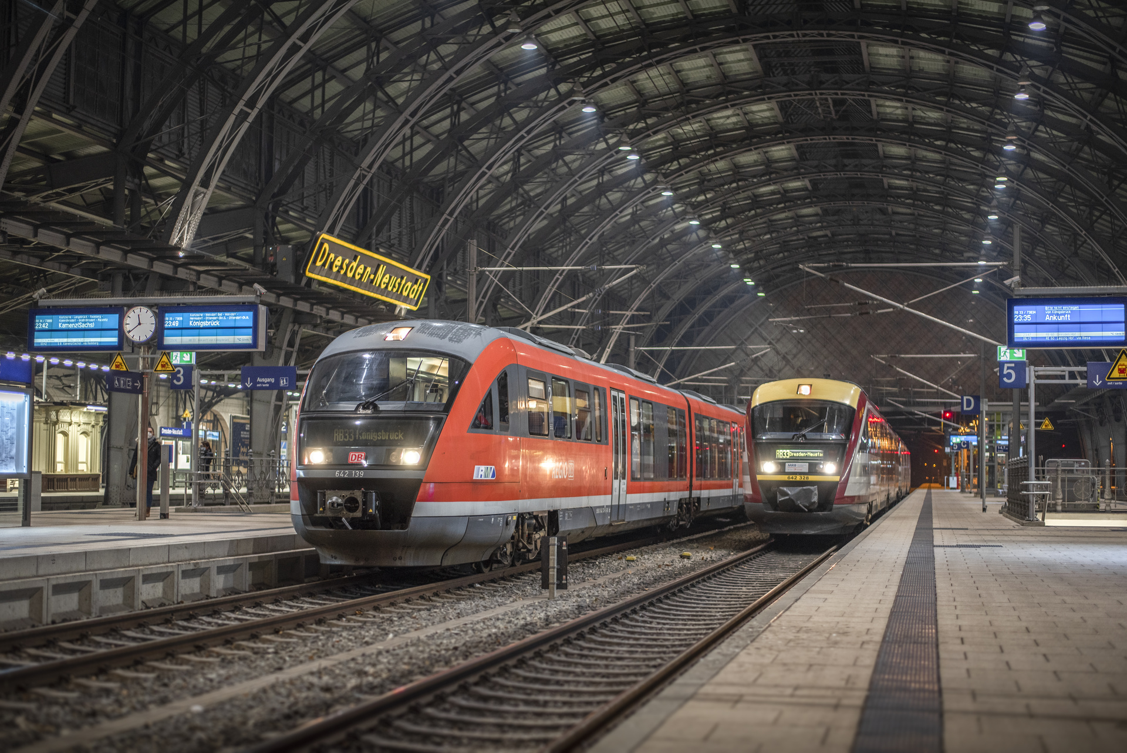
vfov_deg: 27.0
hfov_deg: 39.6
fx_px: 1566
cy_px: 376
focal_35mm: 50
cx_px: 564
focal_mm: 50
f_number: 2
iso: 500
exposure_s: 1/80
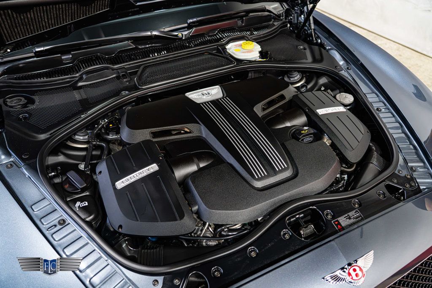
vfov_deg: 41.1
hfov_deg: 58.7
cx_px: 216
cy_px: 144
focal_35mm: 32
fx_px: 384
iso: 1250
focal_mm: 32
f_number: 4
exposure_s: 1/40
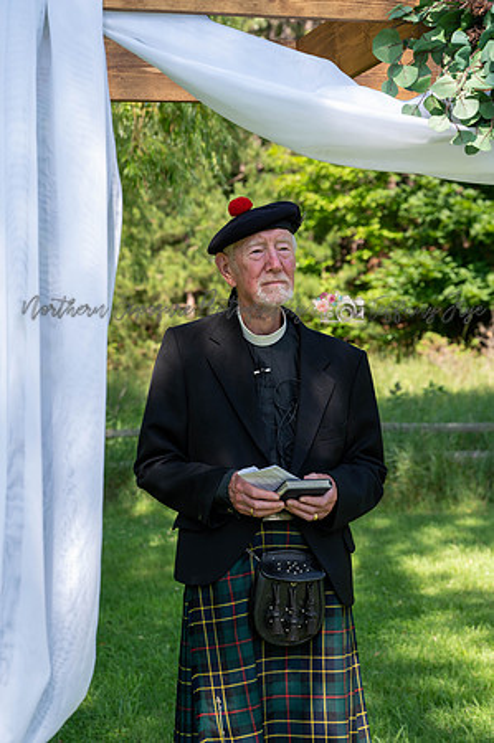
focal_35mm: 70
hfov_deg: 19.4
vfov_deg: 28.9
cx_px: 247
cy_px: 372
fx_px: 1444
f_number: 5.6
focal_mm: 70
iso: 200
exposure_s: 1/250
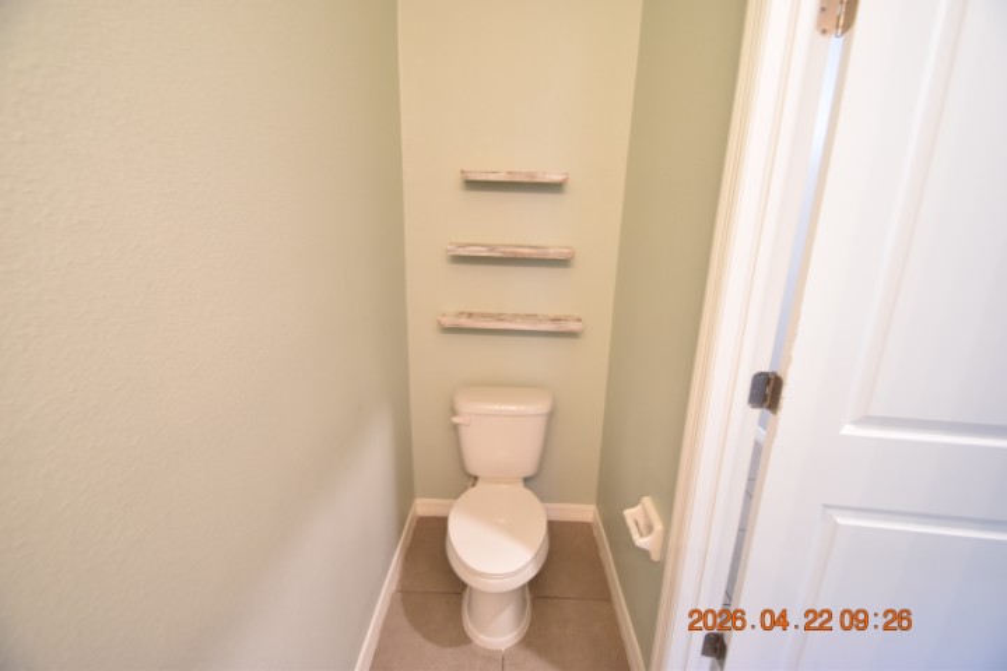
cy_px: 336
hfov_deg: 100.4
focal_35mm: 15
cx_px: 504
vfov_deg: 77.3
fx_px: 420
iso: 800
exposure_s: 1/15
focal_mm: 10
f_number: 3.5
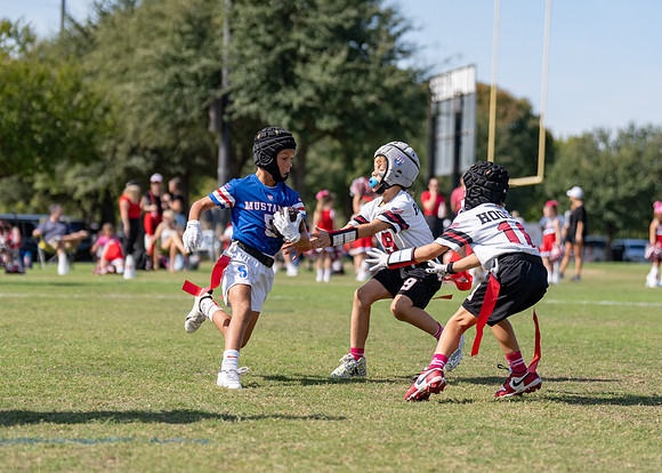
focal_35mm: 134
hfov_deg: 15.0
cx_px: 339
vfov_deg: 10.7
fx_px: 2511
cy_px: 232
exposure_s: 1/1600
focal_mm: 90
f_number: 2.8
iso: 100
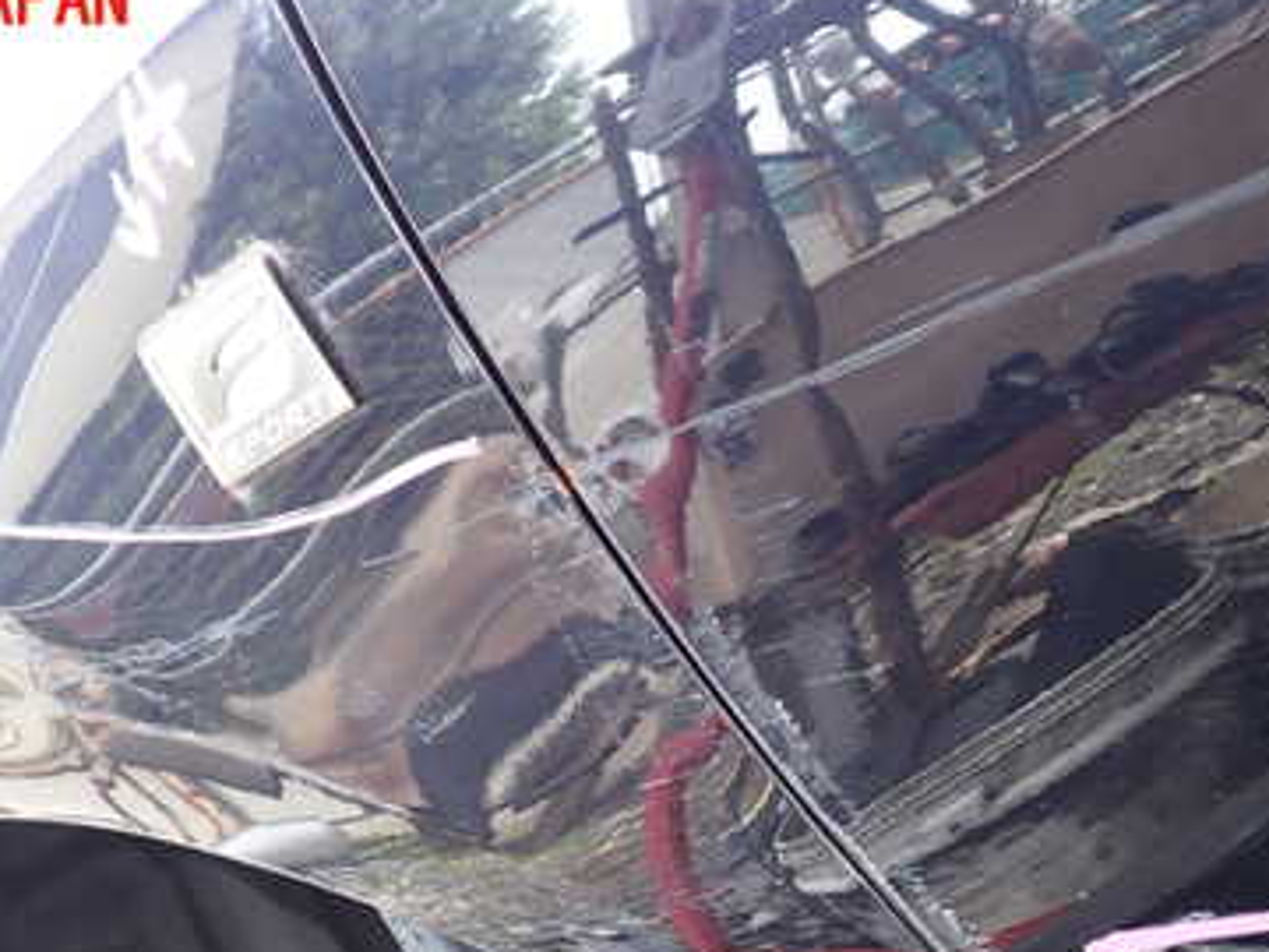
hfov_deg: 38.1
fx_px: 1833
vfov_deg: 28.5
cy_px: 751
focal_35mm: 50
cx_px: 546
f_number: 2.3
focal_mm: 5.4
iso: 125
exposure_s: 1/60
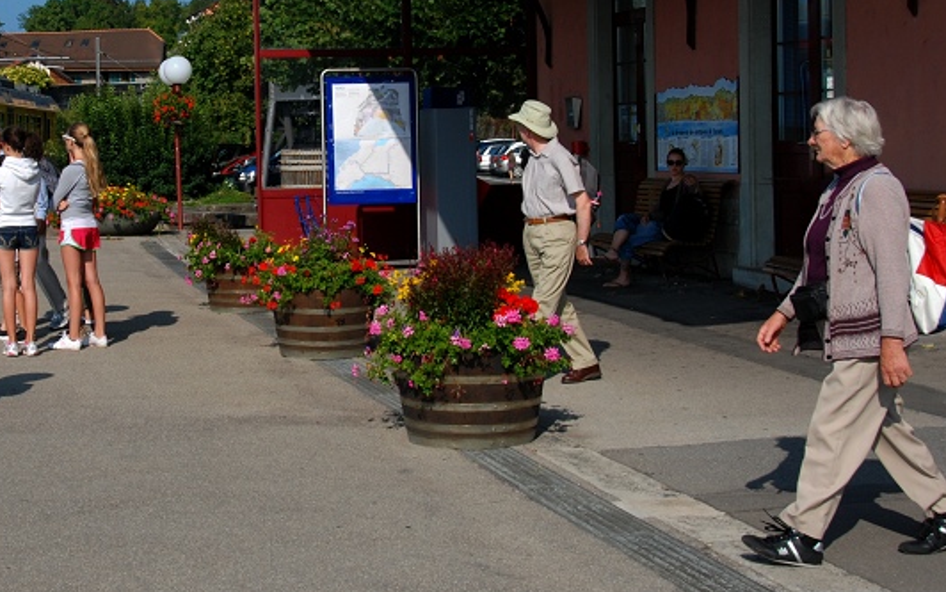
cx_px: 260
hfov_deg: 30.3
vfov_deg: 19.4
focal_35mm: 67
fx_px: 1722
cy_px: 178
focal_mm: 29
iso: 200
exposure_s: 1/400
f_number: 11
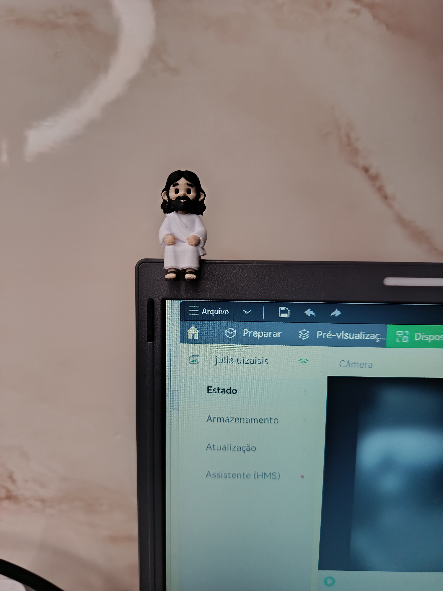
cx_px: 222
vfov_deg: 71.6
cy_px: 296
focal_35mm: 24
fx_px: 410
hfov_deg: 56.8
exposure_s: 1/30
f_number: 1.7
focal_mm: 5.24
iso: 409
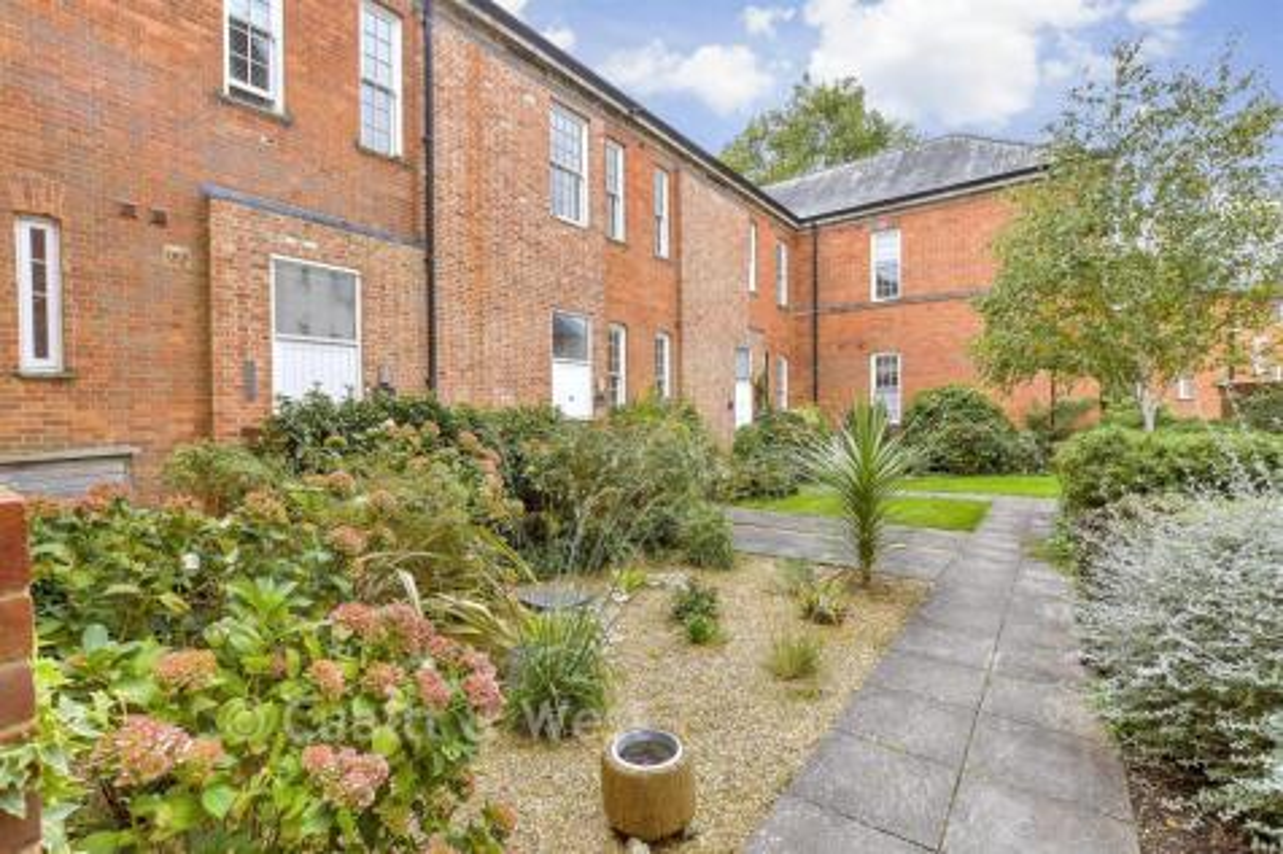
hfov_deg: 100.4
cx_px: 642
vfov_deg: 77.3
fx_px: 534
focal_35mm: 15
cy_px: 427
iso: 500
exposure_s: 1/200
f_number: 8
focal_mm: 10
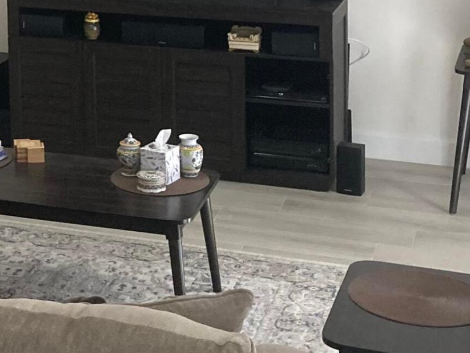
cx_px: -87
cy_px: -125
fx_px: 1330
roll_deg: +1.3
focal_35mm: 98
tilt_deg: -6.7
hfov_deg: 19.0
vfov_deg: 14.4
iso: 125
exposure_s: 1/60
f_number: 1.8
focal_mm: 3.99
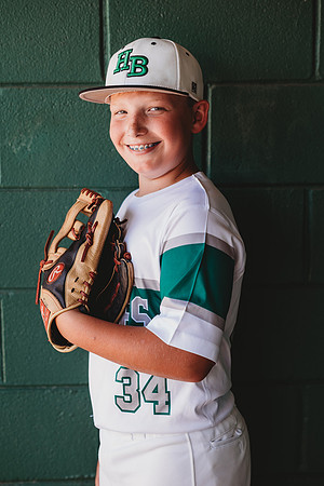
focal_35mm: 85
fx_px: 1147
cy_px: 243
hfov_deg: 16.1
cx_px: 162
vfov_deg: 23.9
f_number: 2.8
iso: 160
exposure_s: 1/200
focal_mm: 85
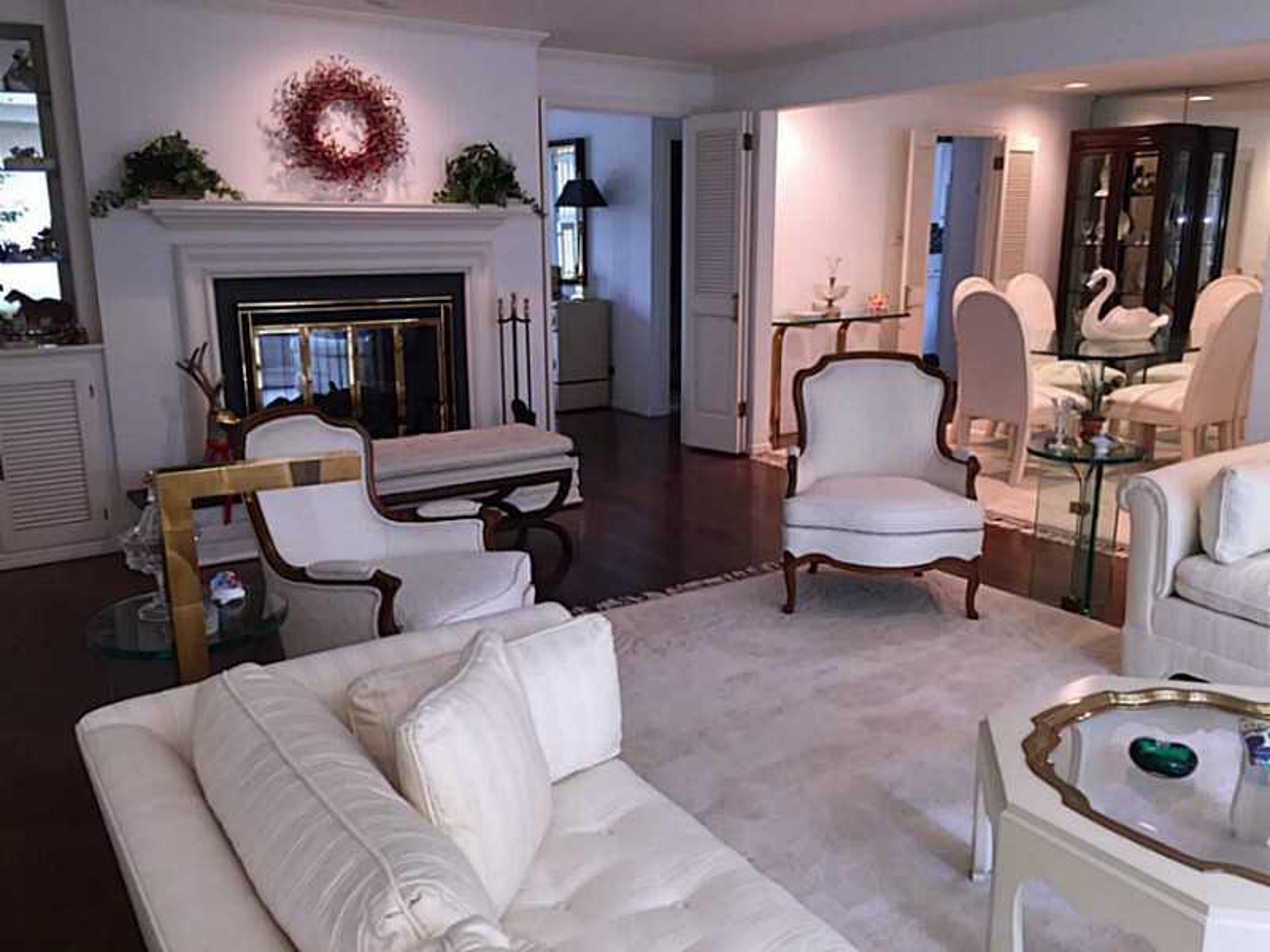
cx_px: 635
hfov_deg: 61.7
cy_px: 476
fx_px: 1064
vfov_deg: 48.2
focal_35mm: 29
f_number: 2.2
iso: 64
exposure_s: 1/30
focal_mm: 4.15
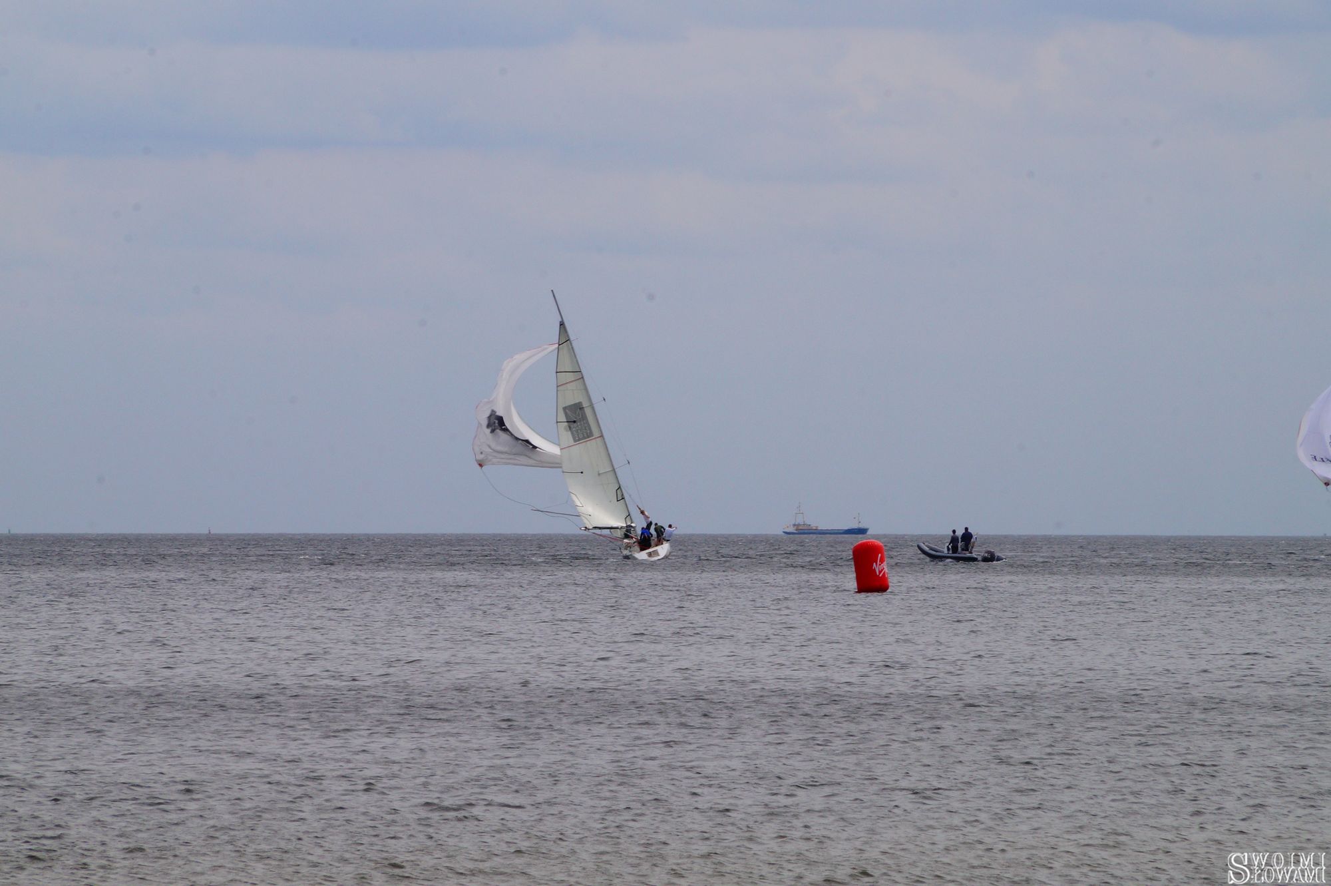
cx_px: 666
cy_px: 443
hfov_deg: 6.9
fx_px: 11085
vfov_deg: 4.6
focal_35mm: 300
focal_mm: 200
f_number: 22
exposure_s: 1/125
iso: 250
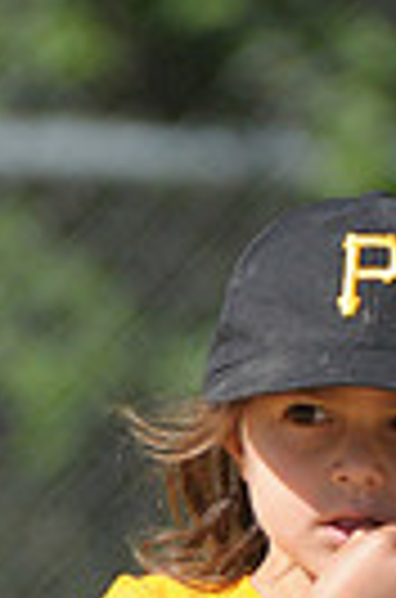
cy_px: 1111
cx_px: 218
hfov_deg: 0.9
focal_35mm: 1570
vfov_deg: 1.3
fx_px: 26039
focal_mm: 240
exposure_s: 1/4000
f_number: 4
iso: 640
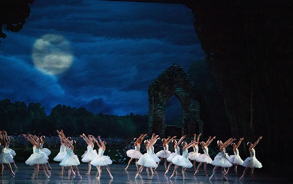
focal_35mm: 103
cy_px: 97
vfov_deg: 12.8
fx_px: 819
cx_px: 147
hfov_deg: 20.3
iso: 8000
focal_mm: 100
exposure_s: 1/250
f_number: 5.6
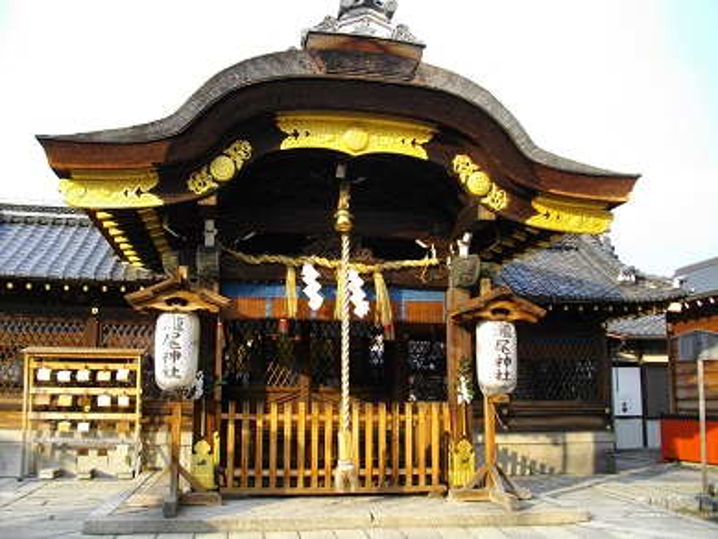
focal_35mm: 32
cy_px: 270
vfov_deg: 44.2
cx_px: 359
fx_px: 664
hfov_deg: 56.8
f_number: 2.9
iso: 100
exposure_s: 1/320
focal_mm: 5.7
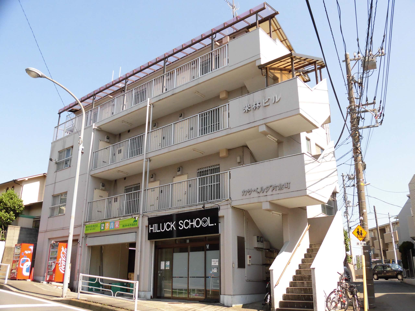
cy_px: 156
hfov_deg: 56.8
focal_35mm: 32
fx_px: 384
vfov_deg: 44.2
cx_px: 208
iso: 100
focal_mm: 5.81
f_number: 3.5
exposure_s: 1/500
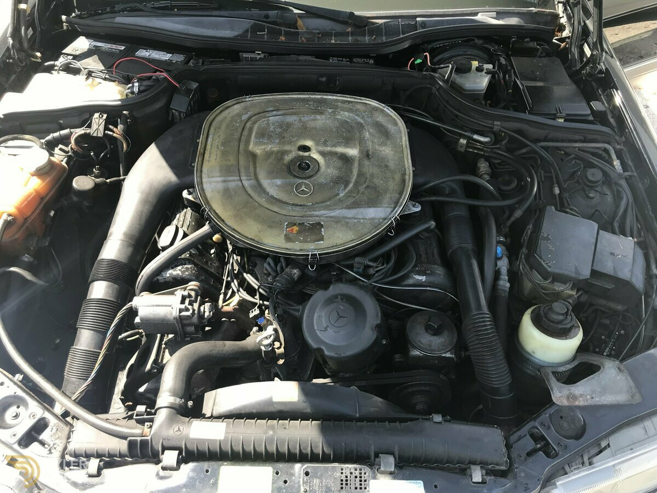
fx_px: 531
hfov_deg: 63.4
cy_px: 246
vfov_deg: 49.7
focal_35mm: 28
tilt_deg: -47.8
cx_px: 328
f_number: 1.8
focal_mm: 3.99
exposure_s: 1/194
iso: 20
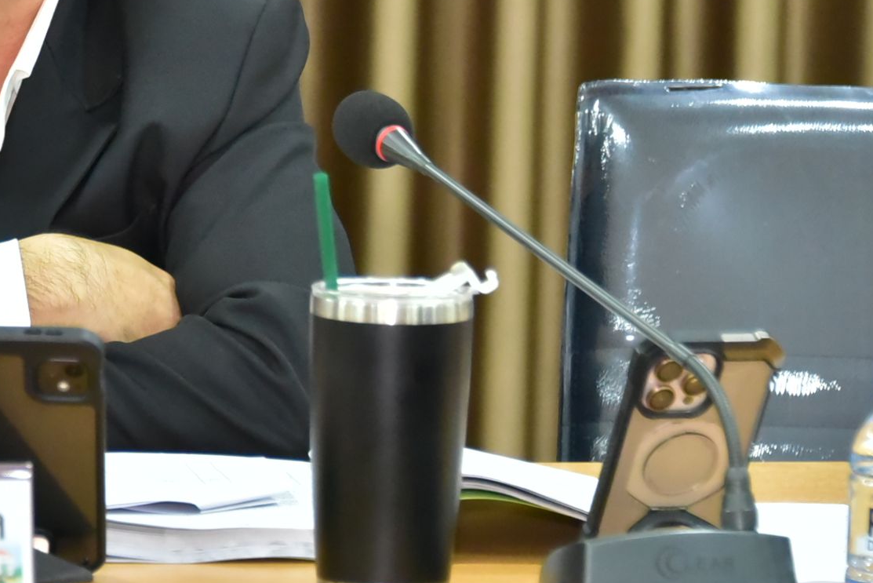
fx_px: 8175
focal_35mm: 337
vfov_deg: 4.1
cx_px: -7
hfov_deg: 6.1
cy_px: 54
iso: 6400
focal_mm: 150
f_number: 5.6
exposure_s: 1/200
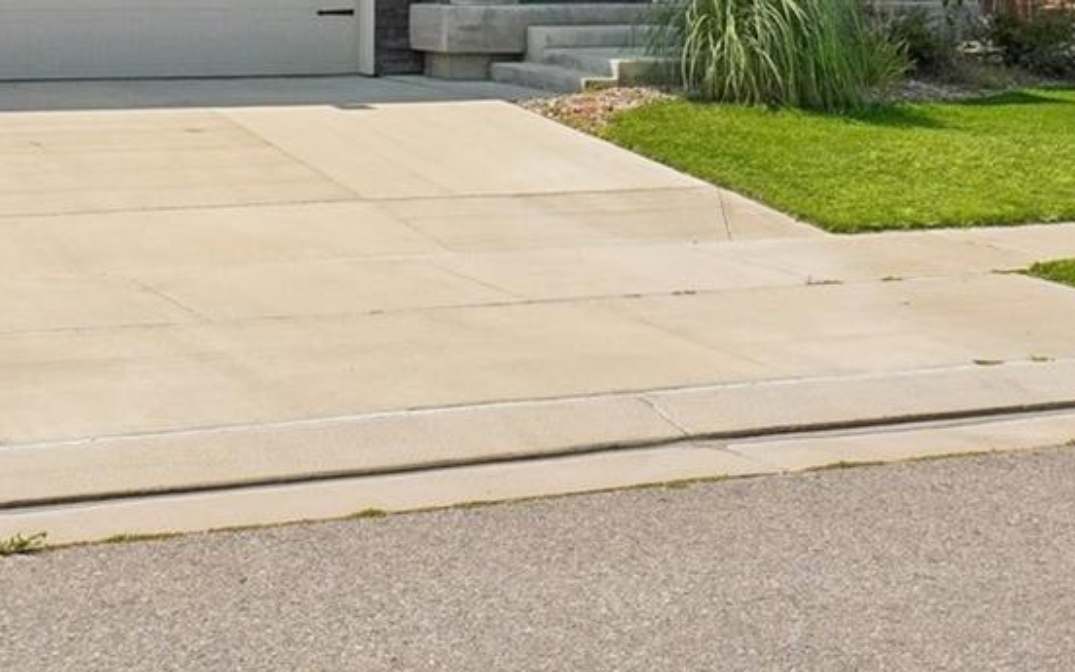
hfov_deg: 31.8
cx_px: 169
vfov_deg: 20.2
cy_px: -23
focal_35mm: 62
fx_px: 1816
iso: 400
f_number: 8
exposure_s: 1/2000
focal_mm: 14
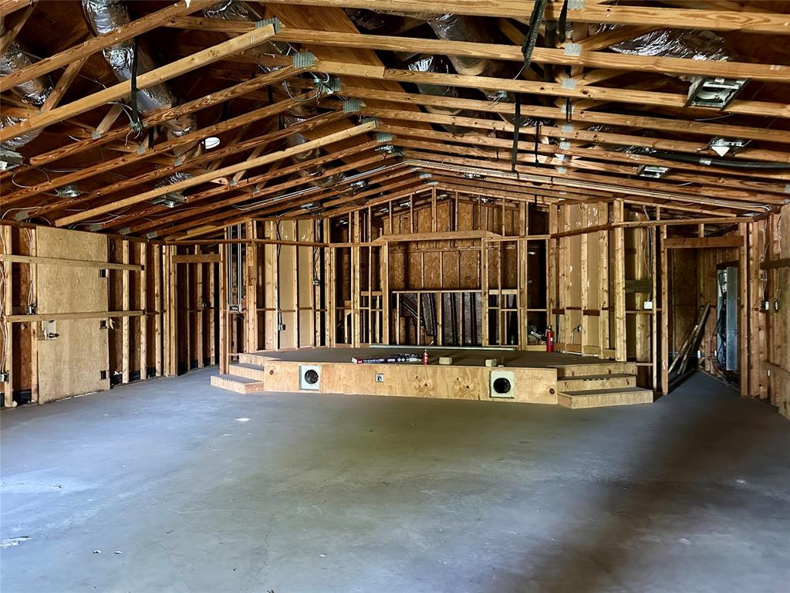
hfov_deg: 71.6
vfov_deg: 56.8
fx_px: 548
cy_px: 296
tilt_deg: -0.7
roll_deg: +0.8
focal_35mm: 24
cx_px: 395
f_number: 1.78
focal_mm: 6.86
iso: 1000
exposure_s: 1/33
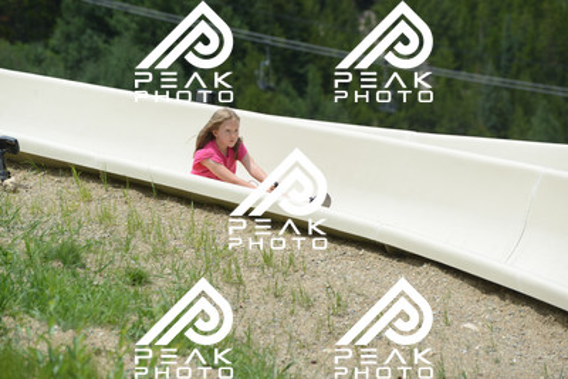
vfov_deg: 7.0
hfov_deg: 10.5
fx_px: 3078
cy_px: 190
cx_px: 284
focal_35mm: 195
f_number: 6.3
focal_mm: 195
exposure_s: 1/1250
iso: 450
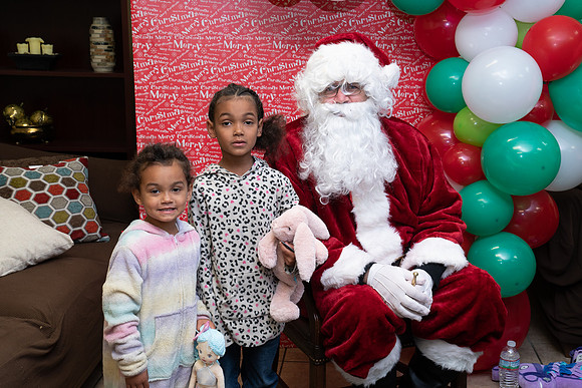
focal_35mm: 56
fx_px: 906
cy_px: 194
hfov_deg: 35.6
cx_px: 291
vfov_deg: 24.2
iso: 640
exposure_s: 1/30
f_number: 7.1
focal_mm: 56
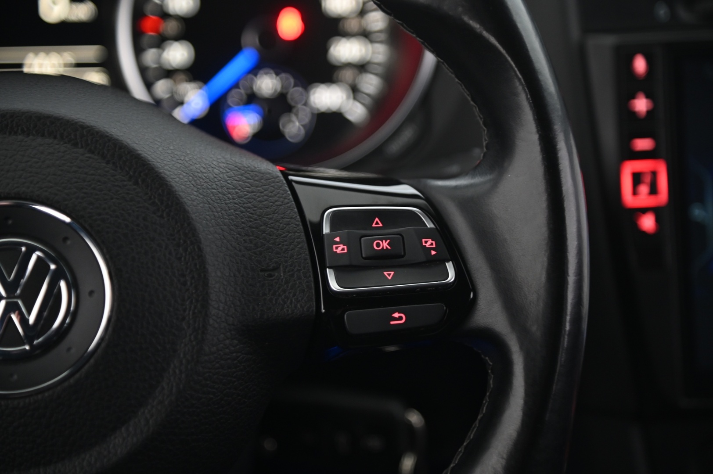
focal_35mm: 120
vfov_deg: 11.4
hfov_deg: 17.1
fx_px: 2375
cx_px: 356
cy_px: 237
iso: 2000
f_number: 4
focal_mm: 120
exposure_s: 1/15
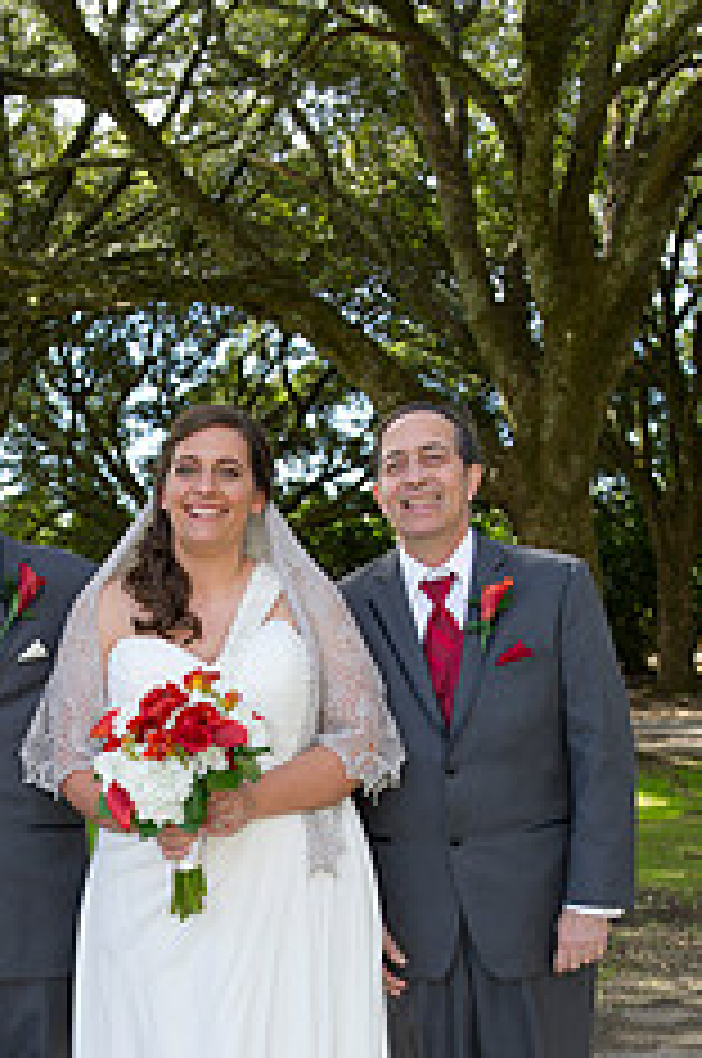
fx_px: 1965
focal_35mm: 67
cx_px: 146
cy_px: 882
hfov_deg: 20.0
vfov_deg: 29.3
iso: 320
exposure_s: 1/200
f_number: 5.6
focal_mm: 35
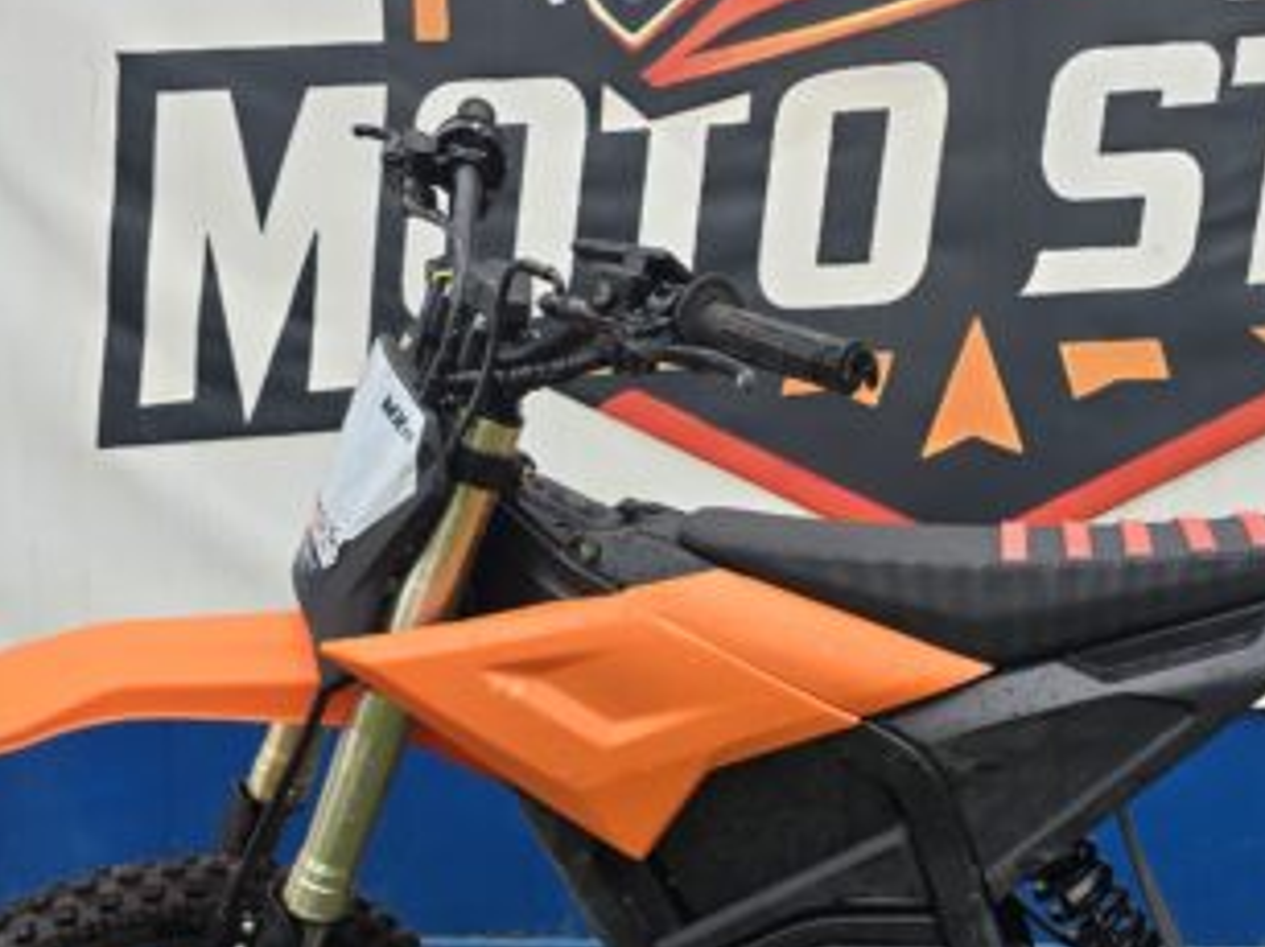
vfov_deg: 31.8
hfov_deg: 41.6
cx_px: 832
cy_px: 671
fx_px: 1644
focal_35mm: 45
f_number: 1.7
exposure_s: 1/180
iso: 32
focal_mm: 6.3
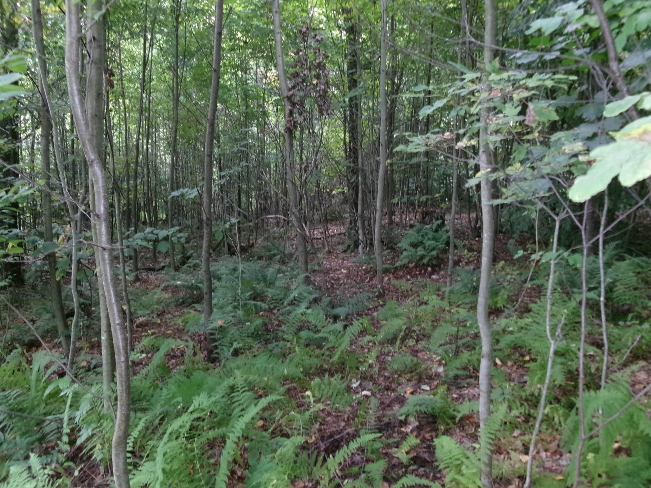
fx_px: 527
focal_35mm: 28
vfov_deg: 49.7
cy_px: 244
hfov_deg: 63.4
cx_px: 326
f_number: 3.9
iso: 442
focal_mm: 5.1
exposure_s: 1/34
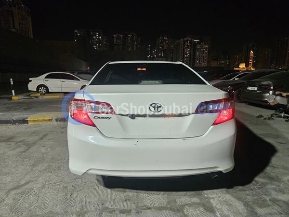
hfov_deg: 73.9
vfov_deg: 58.9
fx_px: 192
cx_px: 144
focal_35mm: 23
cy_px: 108
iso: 500
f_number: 1.8
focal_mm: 5.4
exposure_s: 1/100
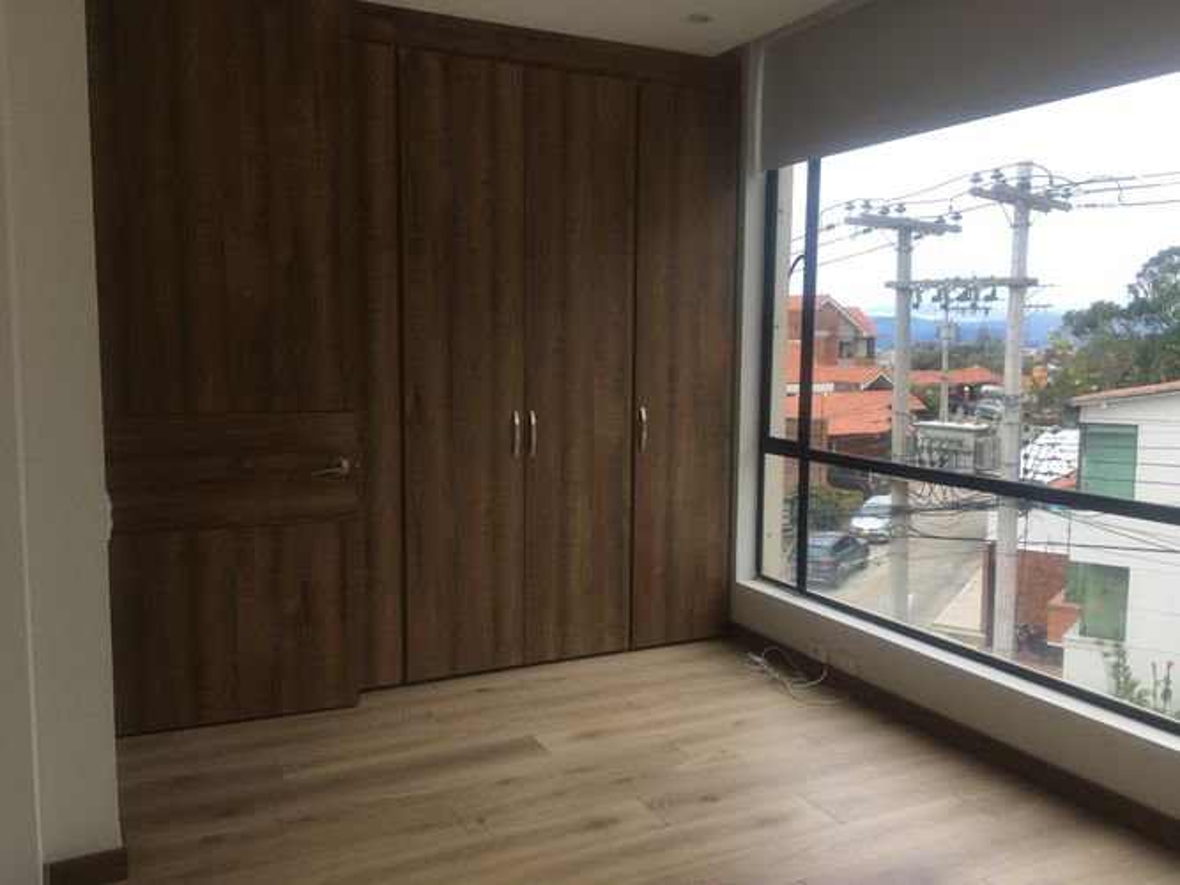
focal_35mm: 29
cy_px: 442
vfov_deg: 48.2
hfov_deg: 61.7
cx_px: 590
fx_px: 988
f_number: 2.2
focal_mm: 4.15
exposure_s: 1/381
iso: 25
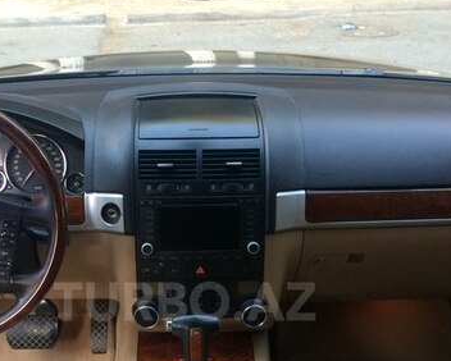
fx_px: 708
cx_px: 184
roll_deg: +0.5
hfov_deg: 35.2
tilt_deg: -31.6
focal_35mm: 53
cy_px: 301
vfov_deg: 27.9
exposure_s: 1/33
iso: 50
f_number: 2.2
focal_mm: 4.15
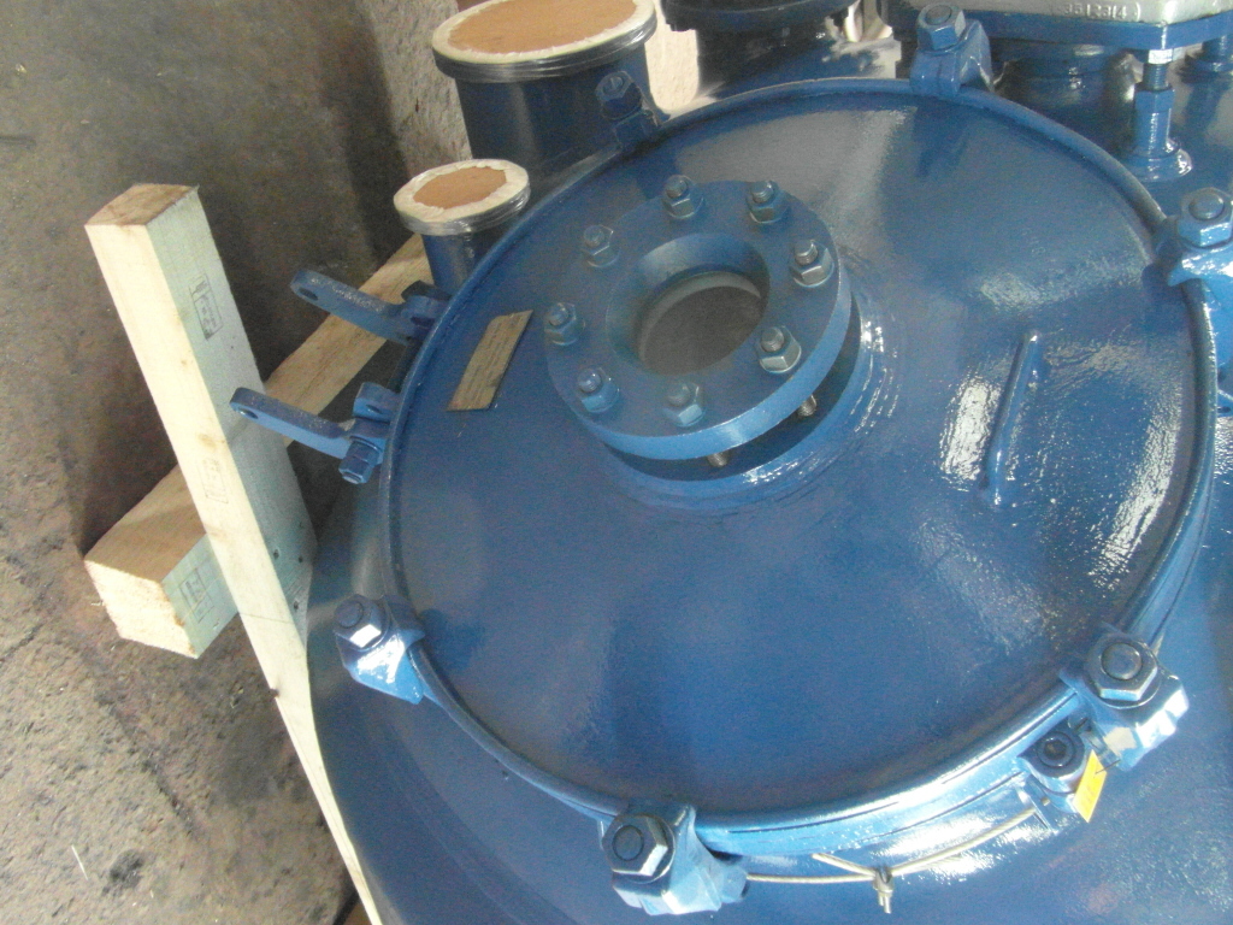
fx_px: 1140
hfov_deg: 56.8
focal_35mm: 32
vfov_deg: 44.2
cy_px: 462
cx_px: 616
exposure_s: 1/30
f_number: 3.4
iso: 800
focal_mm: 5.3
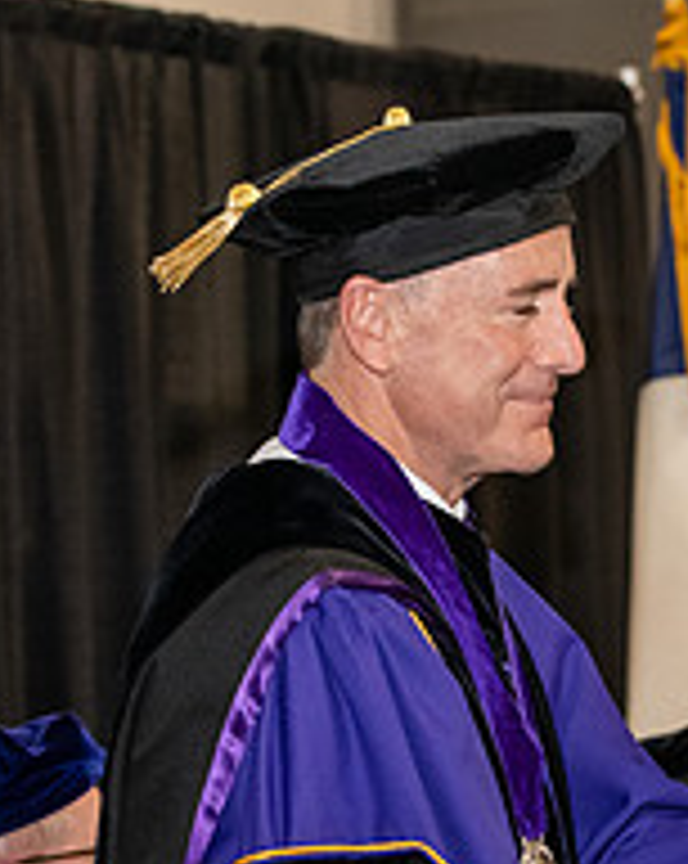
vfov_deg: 9.7
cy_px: 628
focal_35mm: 199
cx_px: 594
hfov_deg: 7.7
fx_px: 5077
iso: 2500
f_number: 5
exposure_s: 1/200
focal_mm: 70
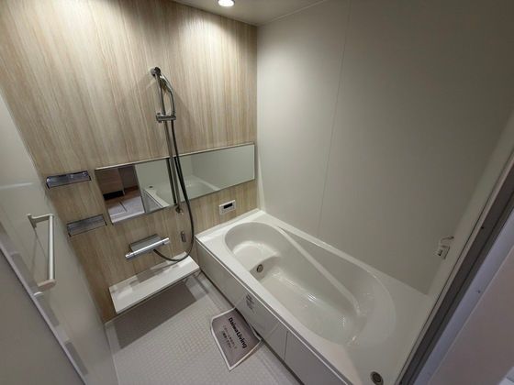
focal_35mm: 14
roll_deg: +0.8
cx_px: 257
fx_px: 208
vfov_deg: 85.7
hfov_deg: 102.1
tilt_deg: -22.8
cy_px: 192
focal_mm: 2.22
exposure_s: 1/120
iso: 200
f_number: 2.2
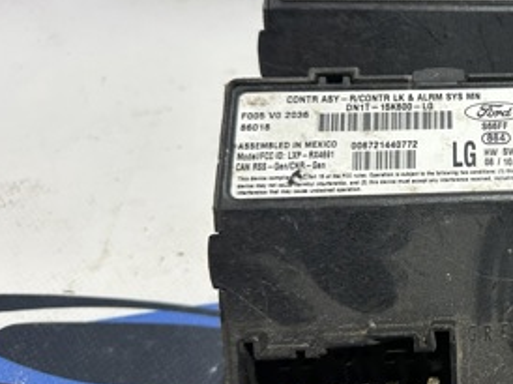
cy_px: 196
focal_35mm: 56
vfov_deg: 26.1
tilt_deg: -56.6
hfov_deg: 30.4
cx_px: 577
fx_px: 829
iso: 200
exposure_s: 1/50
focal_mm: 6.86
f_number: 1.78
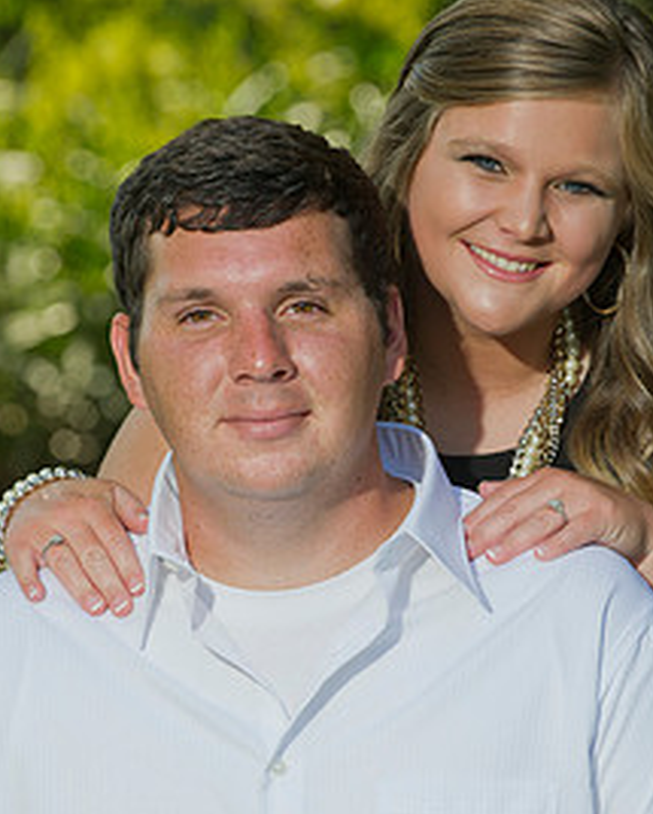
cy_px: 528
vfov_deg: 6.8
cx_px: 366
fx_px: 6825
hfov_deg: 5.5
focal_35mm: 283
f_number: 5.6
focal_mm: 180
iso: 320
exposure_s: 1/250
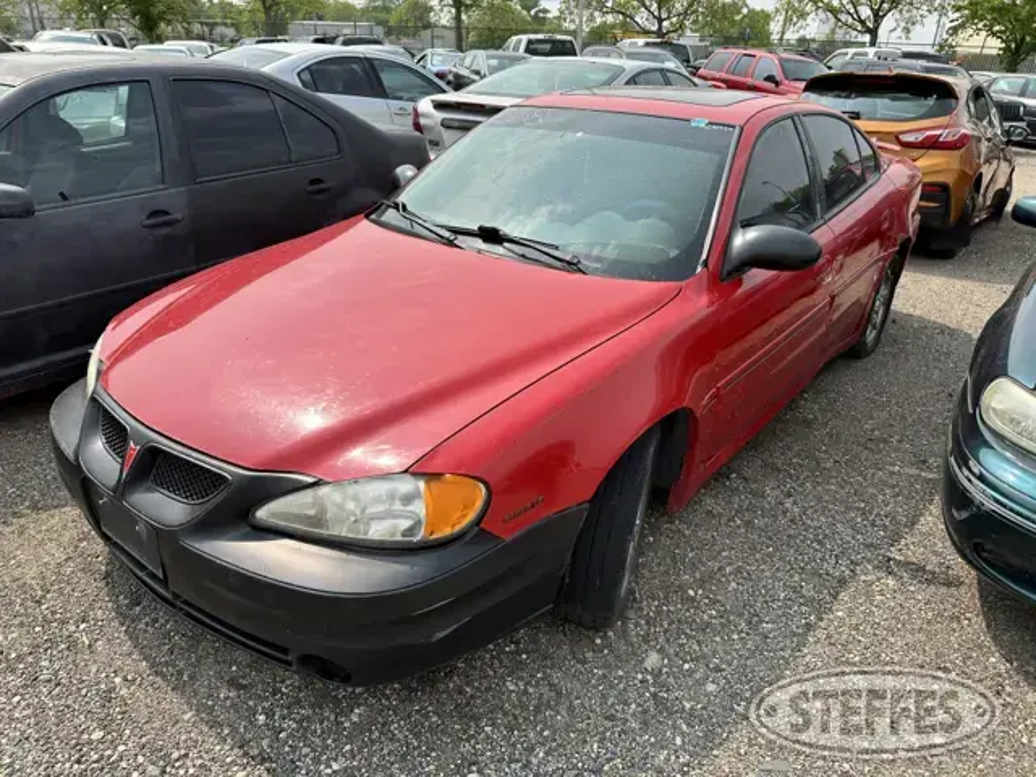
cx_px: 518
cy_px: 388
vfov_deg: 56.8
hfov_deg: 71.6
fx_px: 718
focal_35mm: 24
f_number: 1.78
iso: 80
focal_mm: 6.86
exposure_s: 1/3247
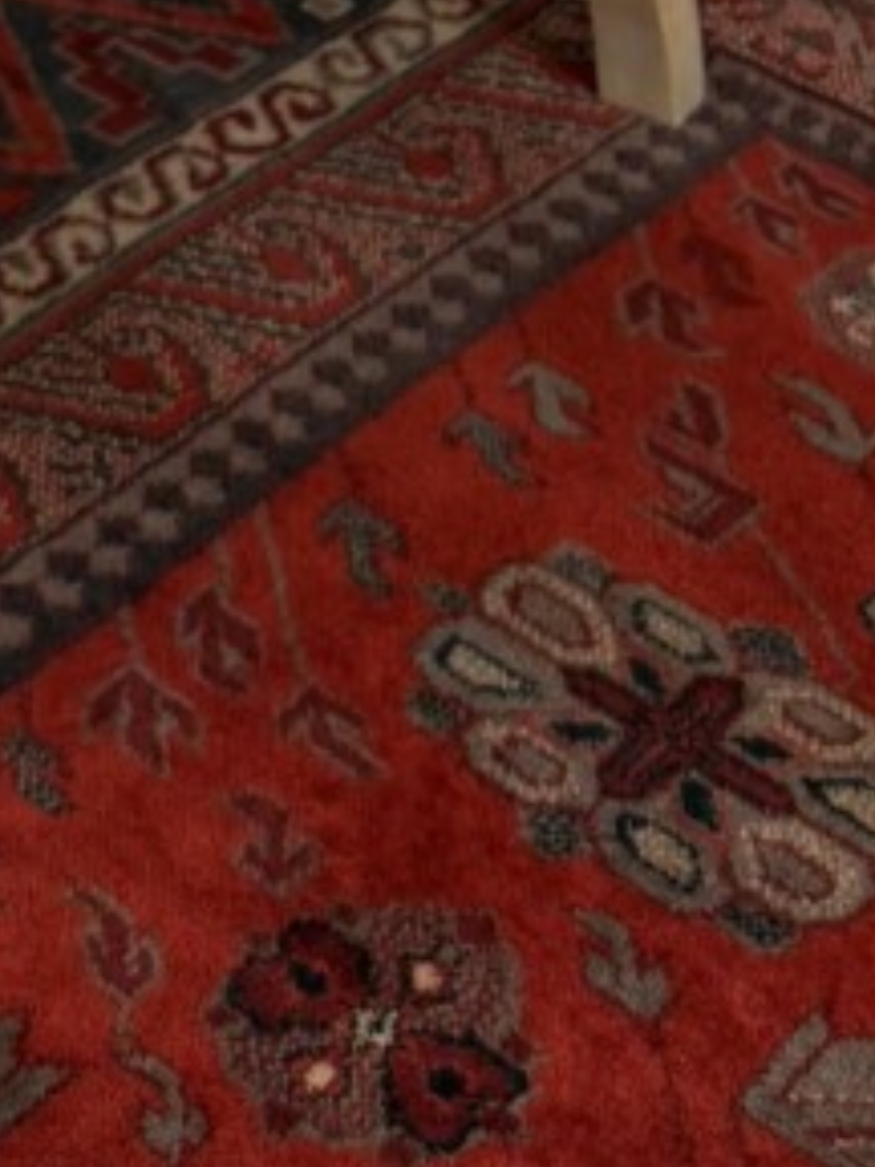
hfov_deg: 14.7
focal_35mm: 100
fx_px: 3370
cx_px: 154
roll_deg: +0.2
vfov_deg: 17.1
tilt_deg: -19.7
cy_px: -746
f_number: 1.78
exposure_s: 1/50
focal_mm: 6.76
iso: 100
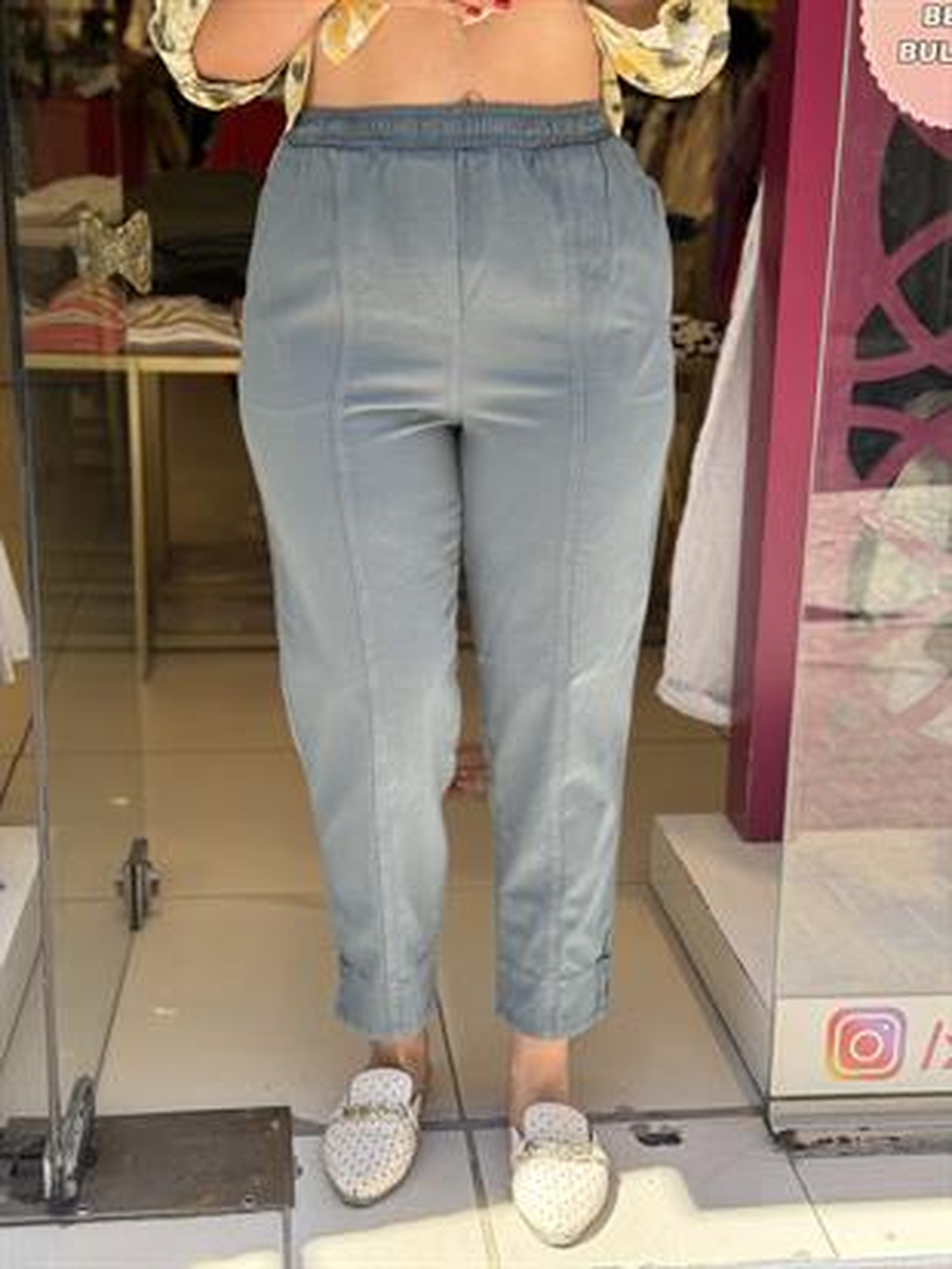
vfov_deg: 39.6
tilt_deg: -15.9
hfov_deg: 30.3
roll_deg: -2.1
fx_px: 1759
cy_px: 634
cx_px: 476
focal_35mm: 48
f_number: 1.78
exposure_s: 1/516
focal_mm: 6.76
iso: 80
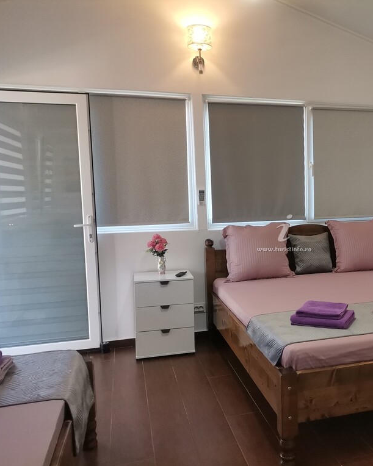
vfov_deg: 52.8
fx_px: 469
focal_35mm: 34
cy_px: 234
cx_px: 286
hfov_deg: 41.9
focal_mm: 4.75
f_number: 1.8
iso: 250
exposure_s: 1/100
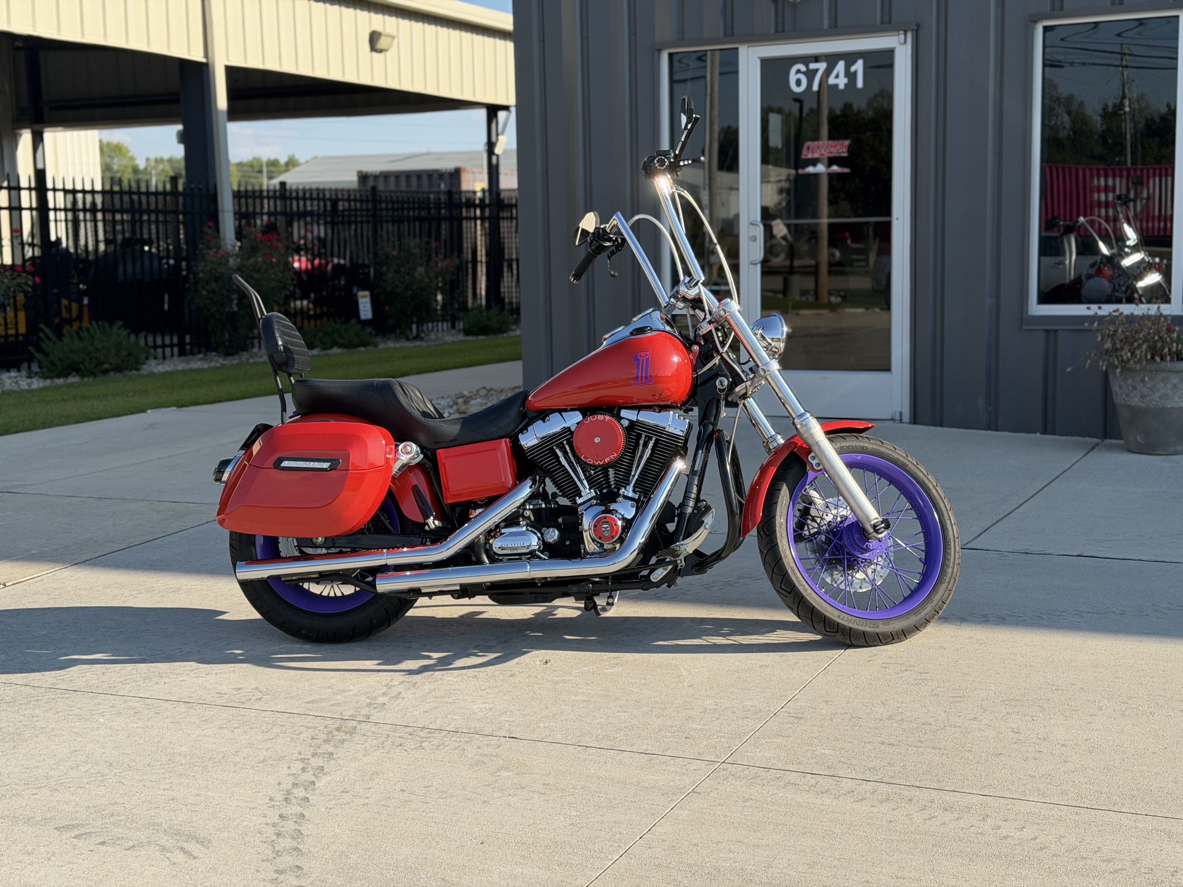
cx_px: 592
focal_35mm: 48
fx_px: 1640
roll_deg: +2.2
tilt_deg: -6.6
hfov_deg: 39.7
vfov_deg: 30.3
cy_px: 444
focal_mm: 6.76
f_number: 1.78
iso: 64
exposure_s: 1/2342
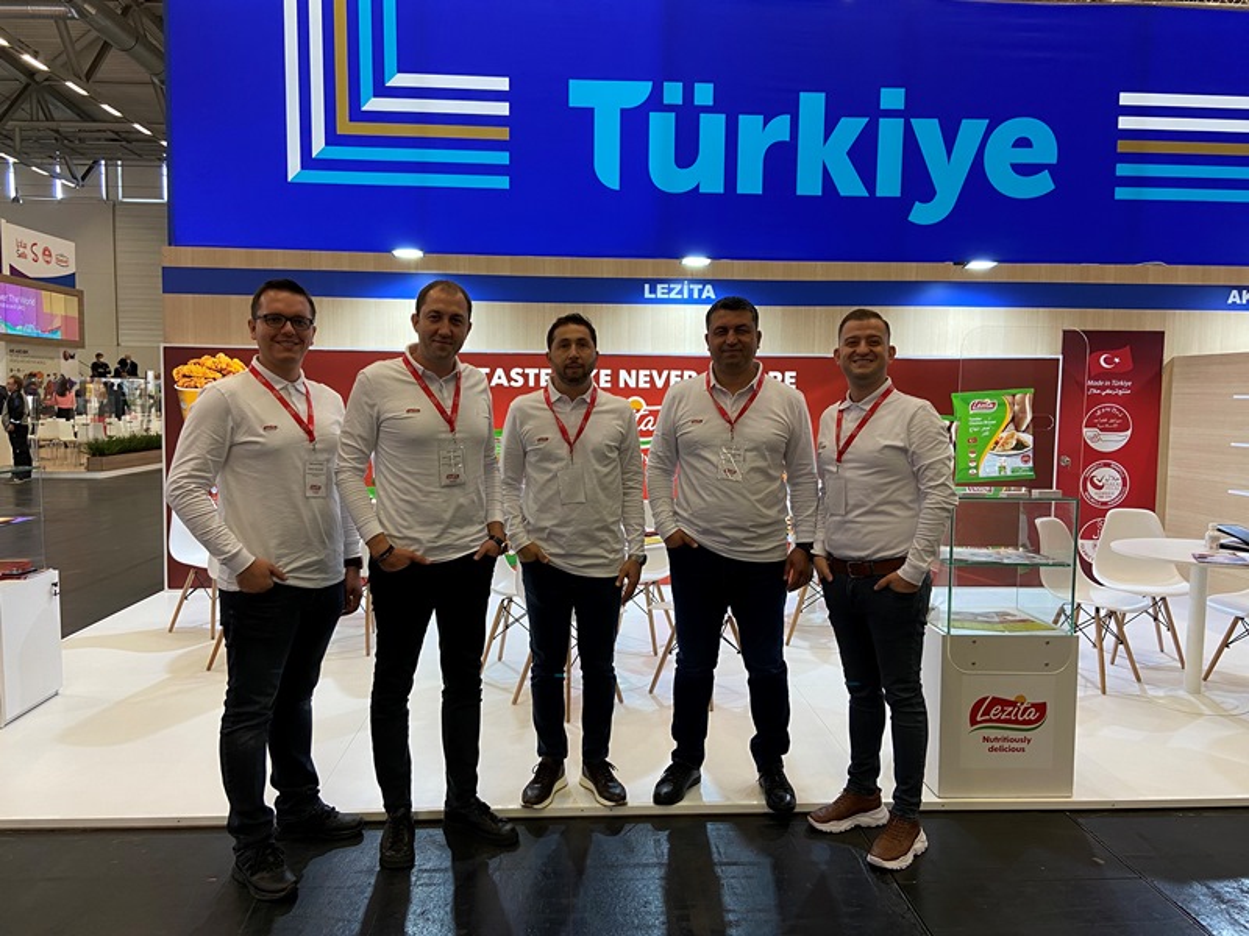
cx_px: 624
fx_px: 938
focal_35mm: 26
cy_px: 468
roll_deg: -0.1
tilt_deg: -4.4
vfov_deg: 53.1
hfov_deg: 67.3
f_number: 1.8
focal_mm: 4.25
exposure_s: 1/50
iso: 80
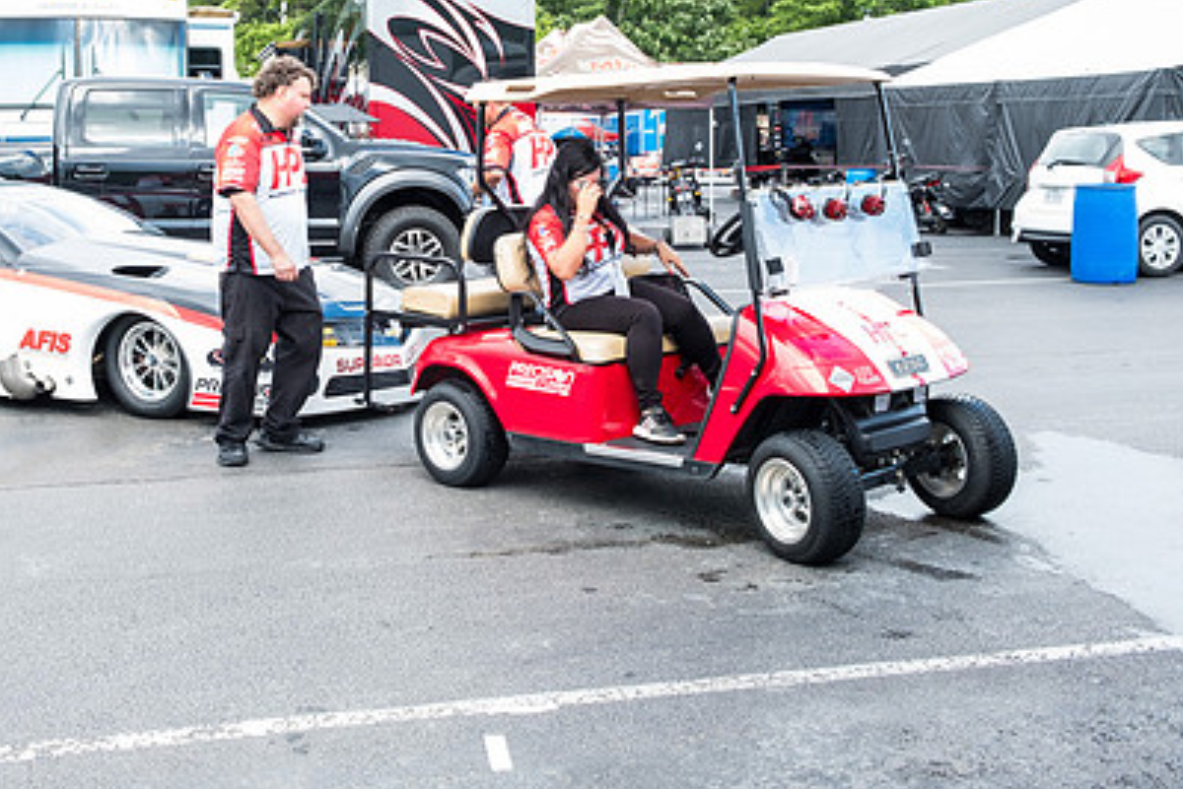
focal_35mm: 42
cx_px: 452
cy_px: 253
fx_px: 1381
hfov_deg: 46.0
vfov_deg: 31.6
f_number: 5
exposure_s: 1/125
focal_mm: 19.6
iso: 400
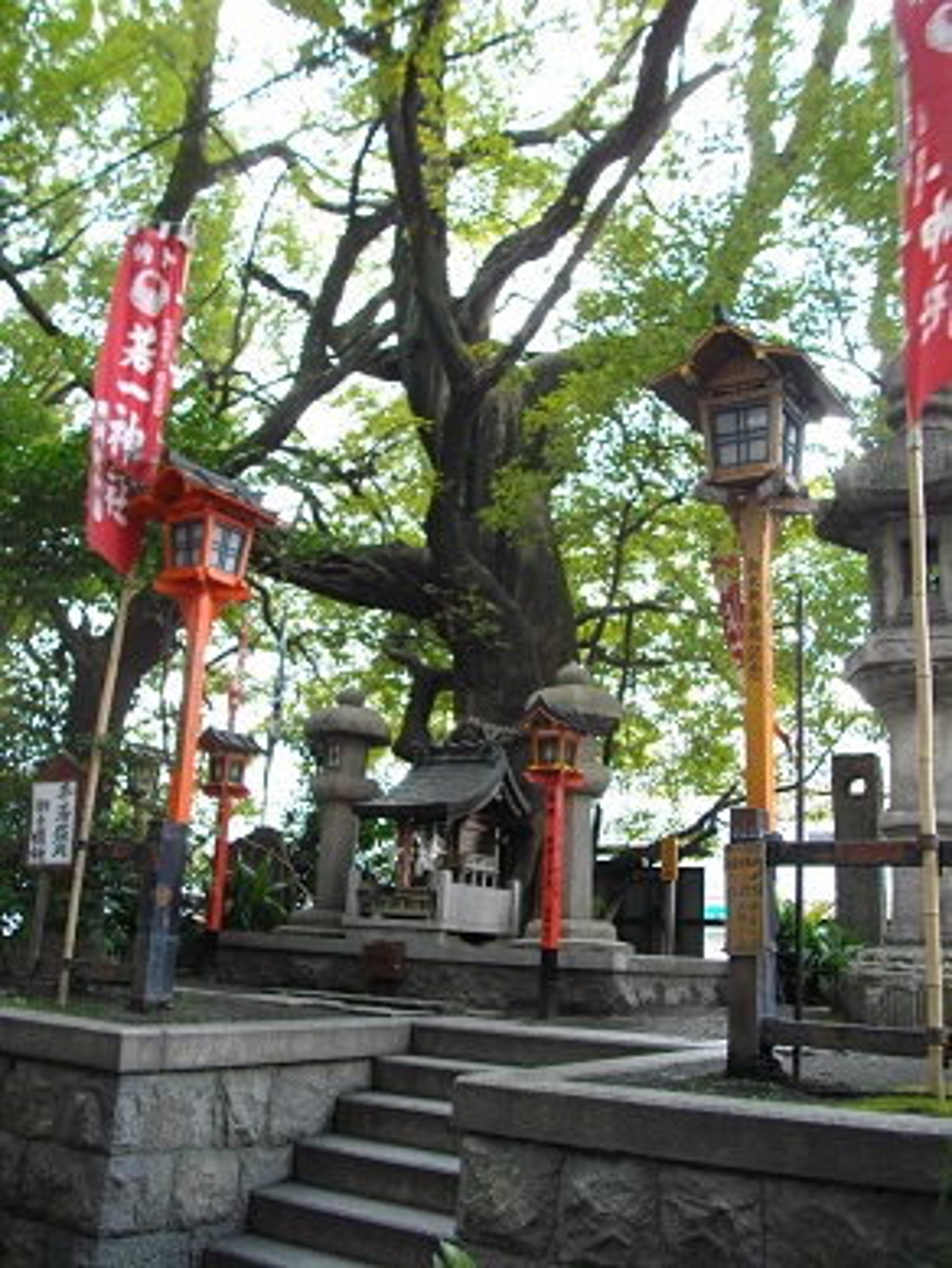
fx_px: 1173
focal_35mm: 32
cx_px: 476
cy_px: 634
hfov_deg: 44.2
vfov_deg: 56.8
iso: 200
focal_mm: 5.7
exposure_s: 1/50
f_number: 2.9
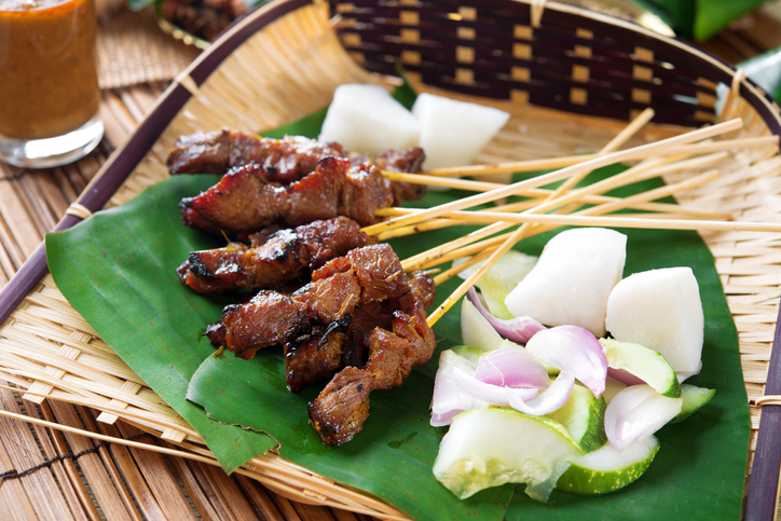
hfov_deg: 33.4
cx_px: 390
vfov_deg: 22.6
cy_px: 260
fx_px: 1302
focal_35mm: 60
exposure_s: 1/125
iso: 200
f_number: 6.3
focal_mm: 60
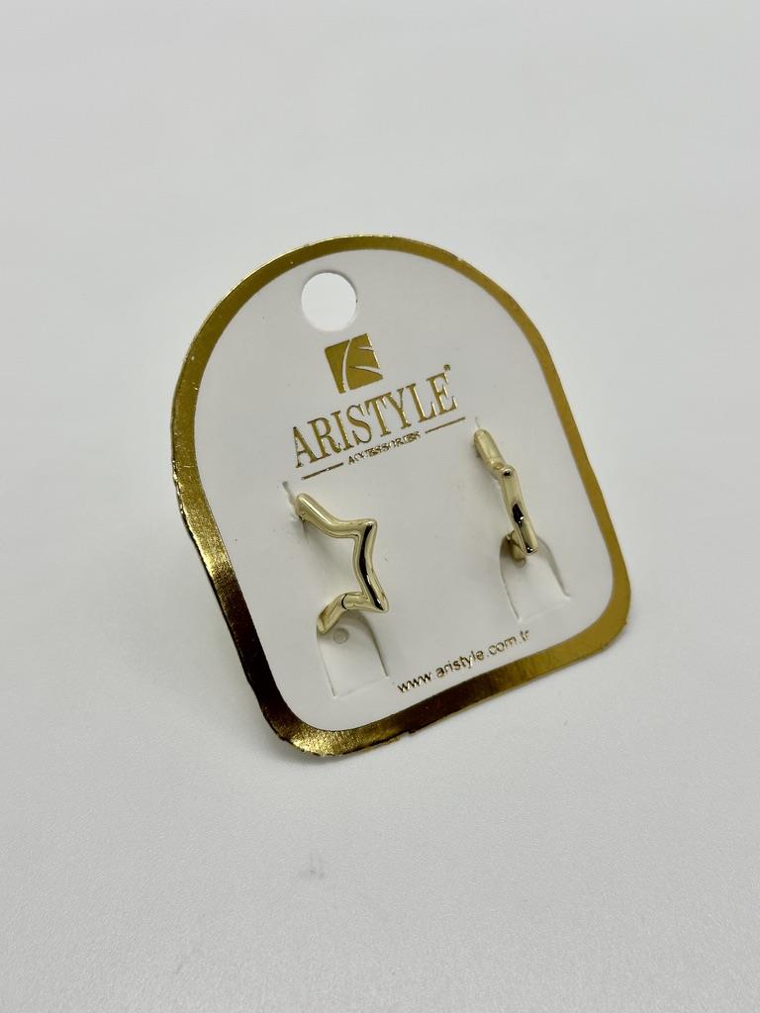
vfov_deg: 39.7
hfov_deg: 30.3
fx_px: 1405
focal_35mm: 48
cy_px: 506
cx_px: 380
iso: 64
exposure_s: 1/267
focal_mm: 6.86
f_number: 1.78
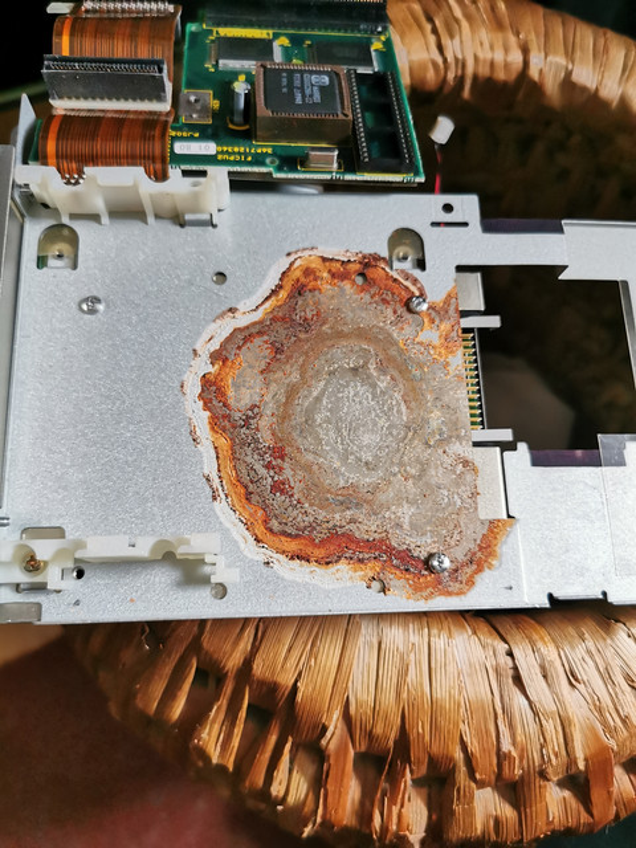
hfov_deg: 51.4
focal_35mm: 27
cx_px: 318
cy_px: 424
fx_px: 661
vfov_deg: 65.3
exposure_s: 1/50
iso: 320
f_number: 1.6
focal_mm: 5.56
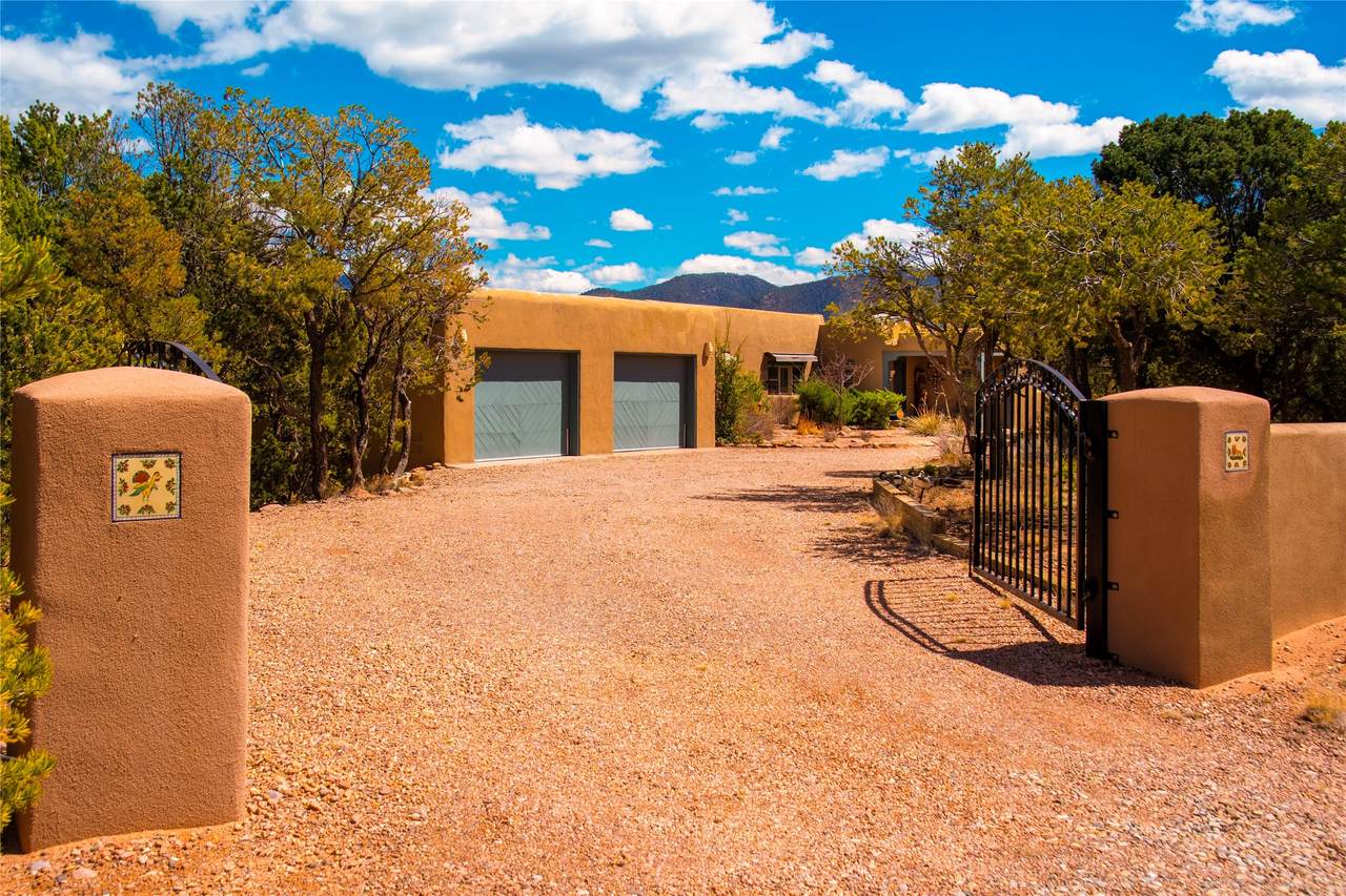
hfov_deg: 57.2
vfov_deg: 40.0
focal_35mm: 33
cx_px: 673
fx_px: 1234
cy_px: 448
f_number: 7.1
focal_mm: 22
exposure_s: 1/1000
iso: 320
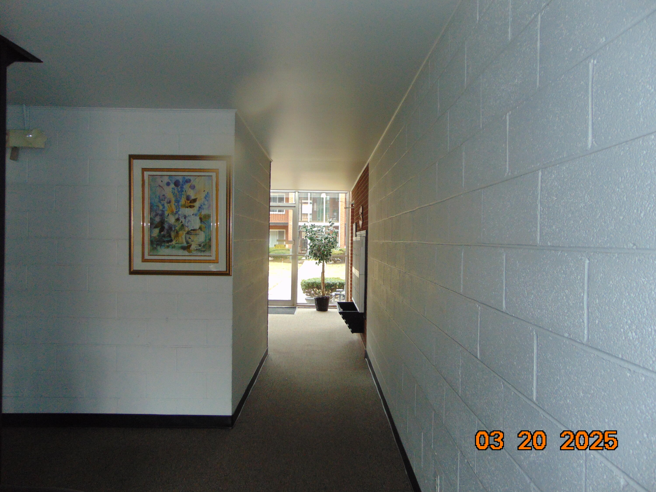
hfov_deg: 69.4
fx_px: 474
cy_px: 246
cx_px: 328
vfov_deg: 54.9
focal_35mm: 25
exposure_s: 1/30
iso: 200
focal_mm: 4.5
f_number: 3
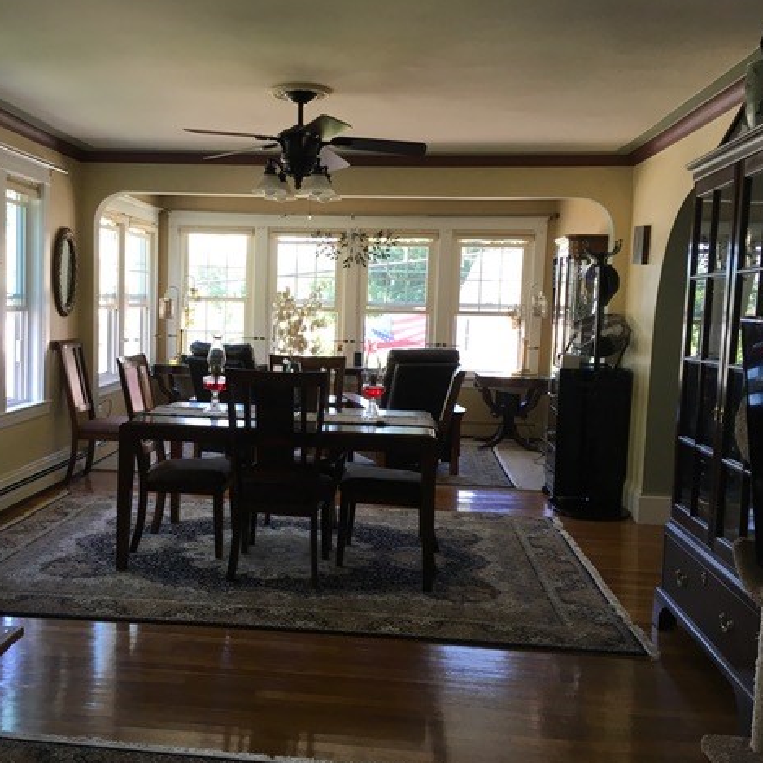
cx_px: 290
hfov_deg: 46.8
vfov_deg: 47.2
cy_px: 382
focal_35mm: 35
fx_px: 873
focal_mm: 4.15
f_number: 2.2
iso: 32
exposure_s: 1/30
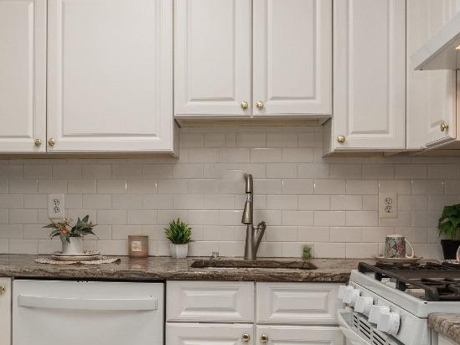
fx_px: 558
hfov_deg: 44.6
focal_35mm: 42
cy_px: 198
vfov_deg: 34.3
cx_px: 185
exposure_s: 1/5
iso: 200
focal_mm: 16
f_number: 11
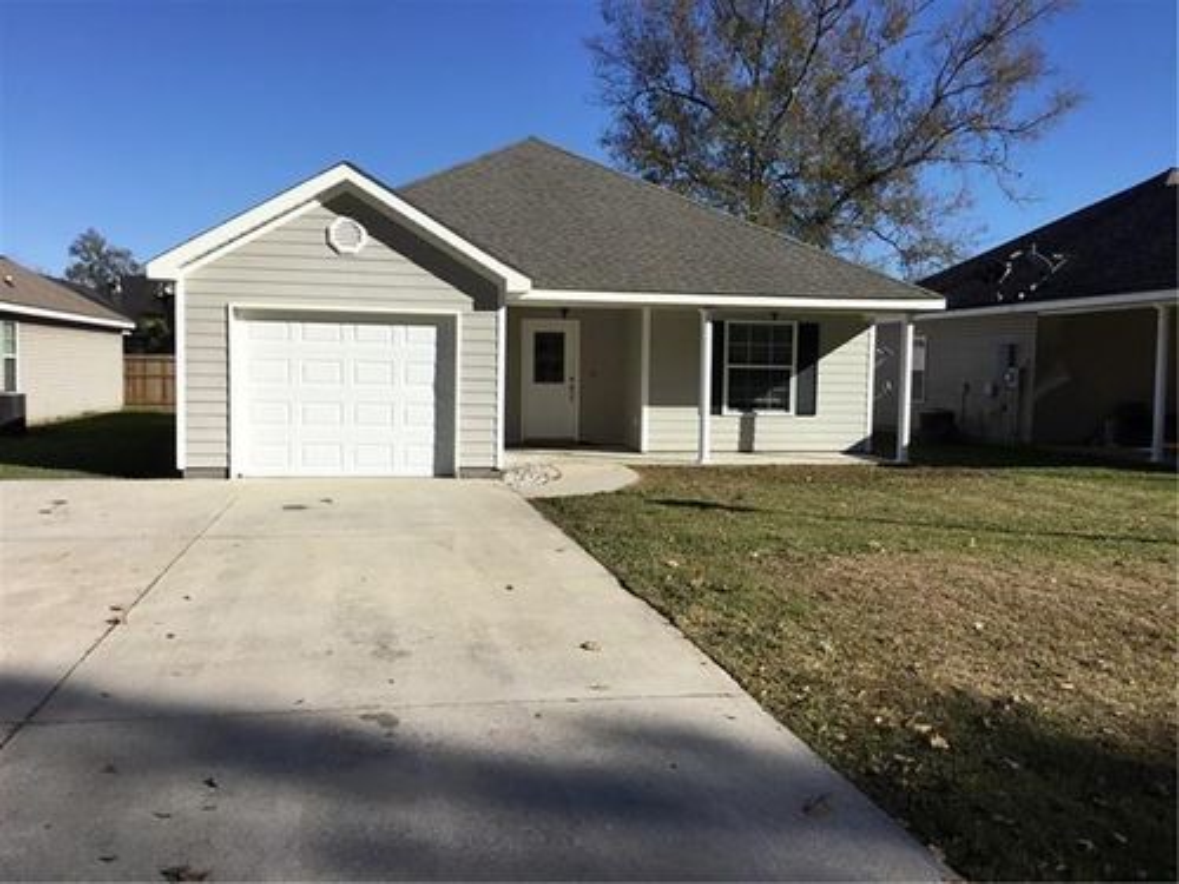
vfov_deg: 45.4
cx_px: 590
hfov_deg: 58.4
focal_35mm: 31
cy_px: 442
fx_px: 1056
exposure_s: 1/2146
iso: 25
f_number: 2.4
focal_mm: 3.3
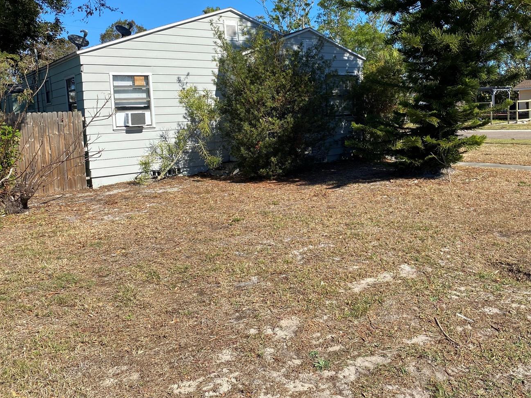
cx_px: 314
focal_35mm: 32
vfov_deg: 43.9
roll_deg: +2.5
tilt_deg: -4.4
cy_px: 157
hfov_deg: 56.5
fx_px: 491
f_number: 1.8
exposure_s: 1/2463
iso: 32
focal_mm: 4.25
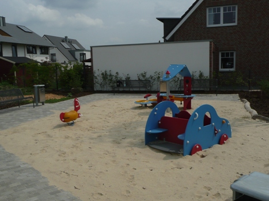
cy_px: 100
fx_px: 264
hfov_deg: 54.0
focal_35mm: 34
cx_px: 134
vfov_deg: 41.8
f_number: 9
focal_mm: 5.5
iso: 100
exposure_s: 1/500
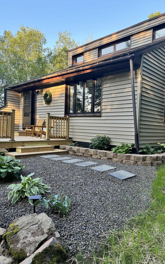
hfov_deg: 47.3
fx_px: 187
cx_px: 100
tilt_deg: -1.6
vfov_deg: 70.4
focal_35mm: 26
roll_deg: -1.6
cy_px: 132
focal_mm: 6.76
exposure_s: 1/219
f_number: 1.78
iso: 64
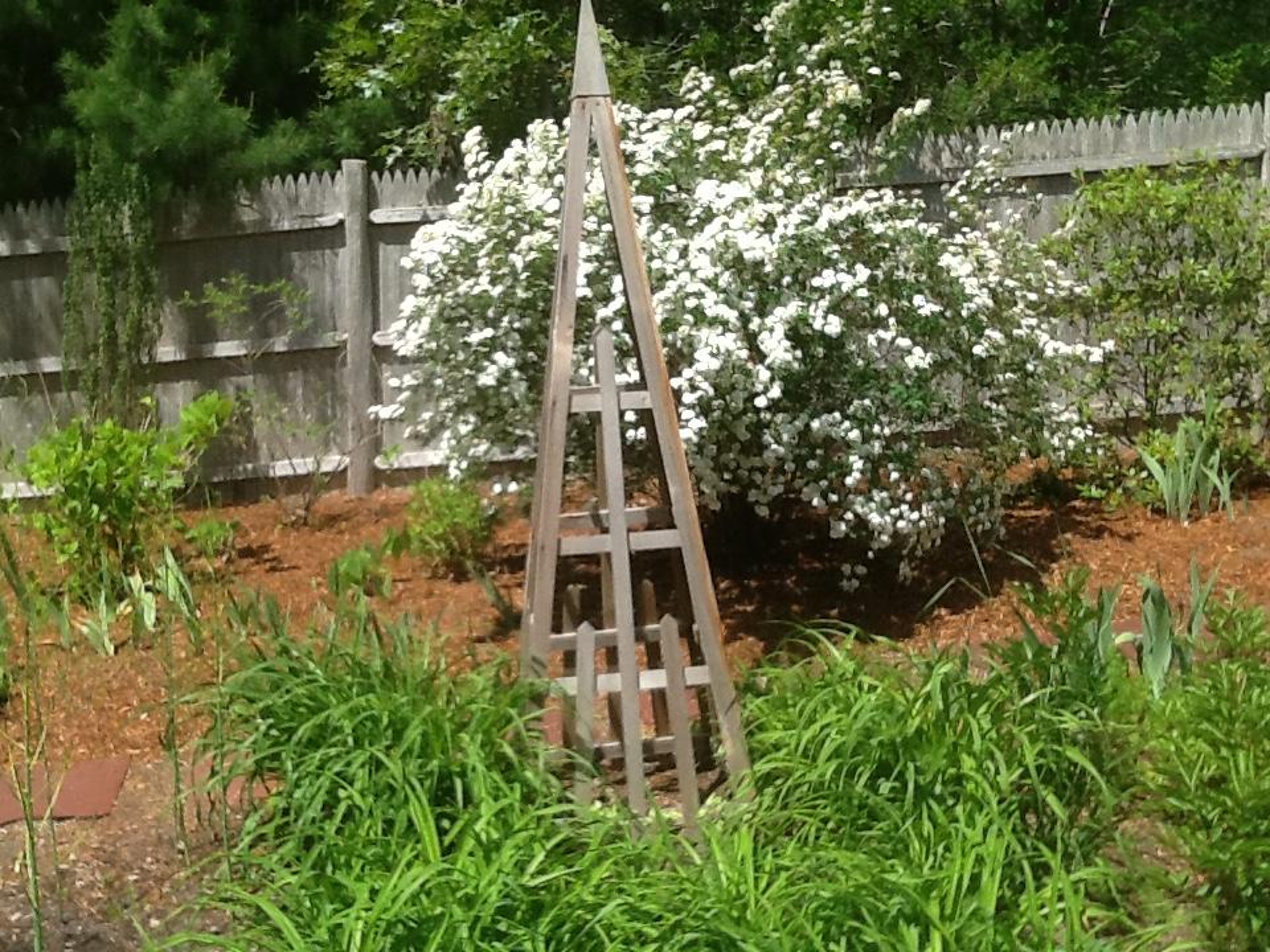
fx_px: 1614
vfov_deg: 32.9
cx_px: 635
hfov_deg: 42.9
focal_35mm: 44
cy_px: 476
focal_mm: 2.03
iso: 40
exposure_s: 1/1215
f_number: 2.4
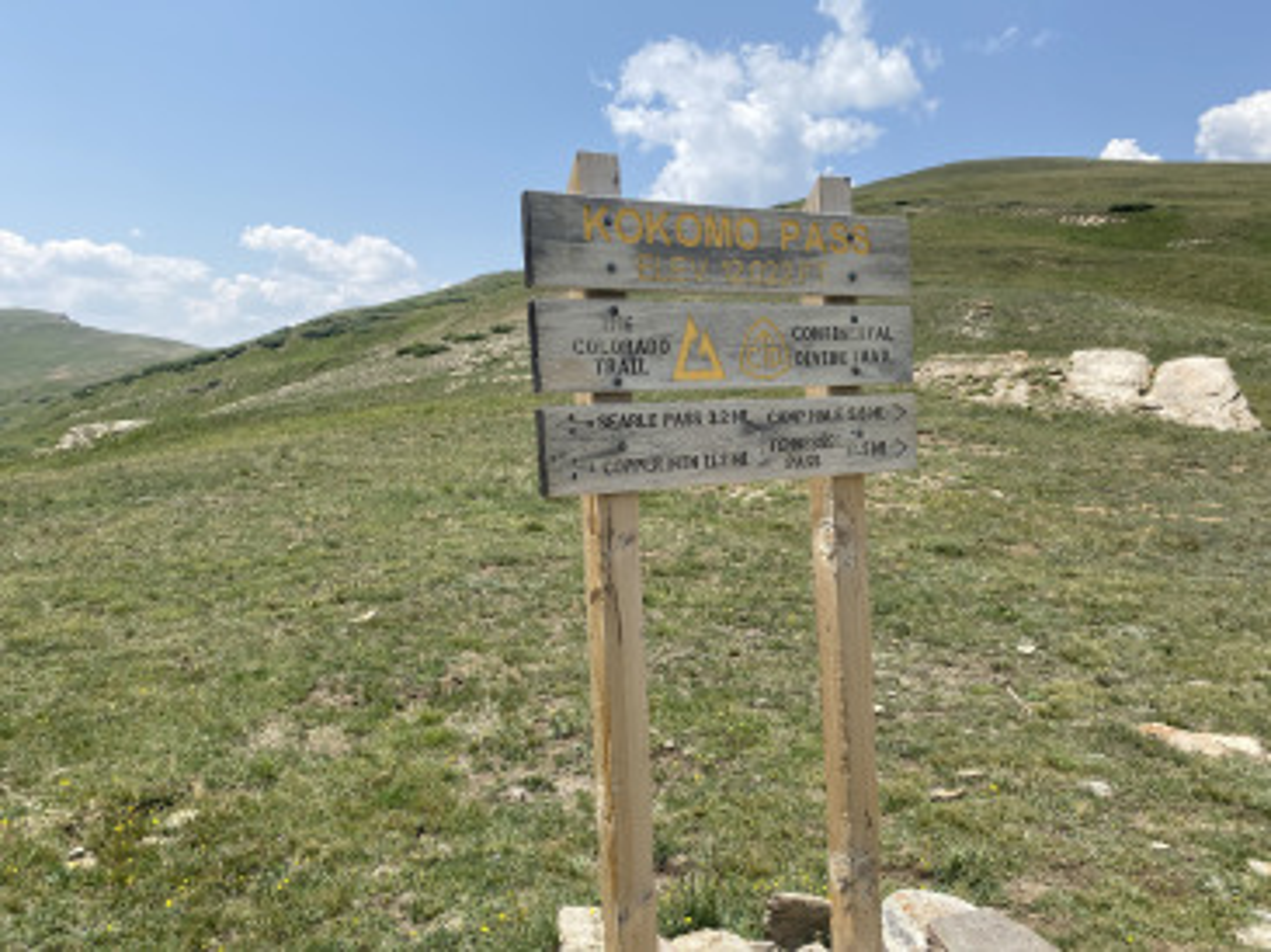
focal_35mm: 26
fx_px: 954
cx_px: 636
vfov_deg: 53.0
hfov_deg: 67.3
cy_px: 476
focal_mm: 4.25
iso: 32
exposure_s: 1/3300
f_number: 1.8
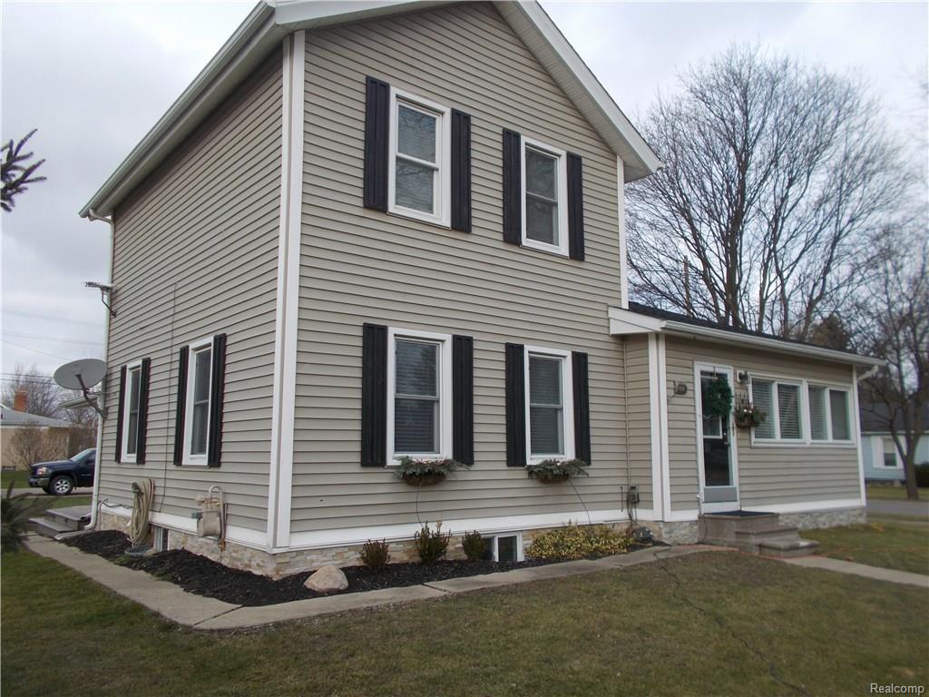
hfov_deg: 67.3
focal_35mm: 26
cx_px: 464
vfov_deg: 53.1
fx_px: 698
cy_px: 348
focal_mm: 4.6
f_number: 3.2
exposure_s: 1/250
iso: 80
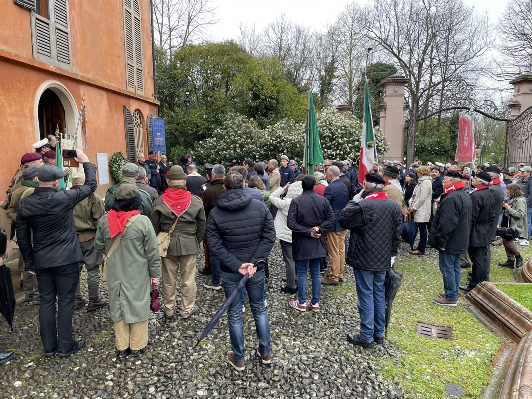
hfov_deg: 67.3
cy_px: 200
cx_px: 266
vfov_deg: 53.1
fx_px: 400
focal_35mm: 26
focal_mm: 4.2
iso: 32
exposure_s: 1/121
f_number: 1.6
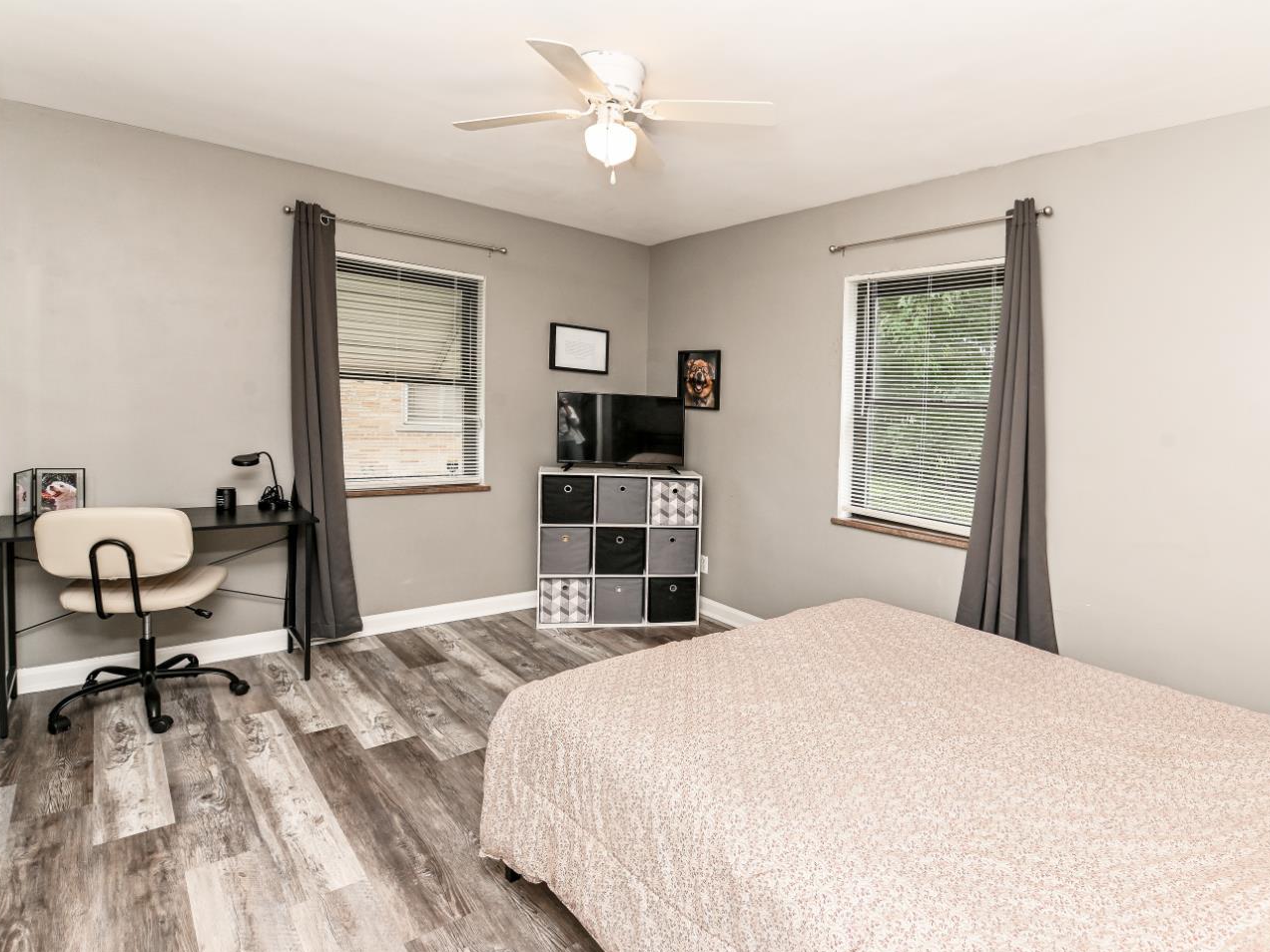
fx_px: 624
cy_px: 497
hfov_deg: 90.8
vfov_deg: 74.7
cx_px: 691
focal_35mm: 17
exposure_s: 1/80
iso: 320
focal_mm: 15
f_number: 8
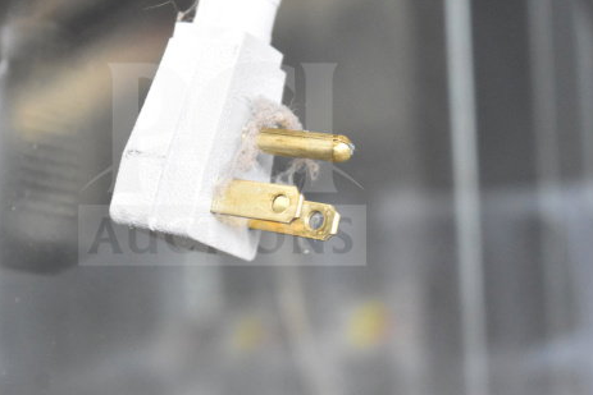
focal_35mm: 109
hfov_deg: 18.8
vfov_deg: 12.6
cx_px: 222
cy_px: 164
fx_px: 1790
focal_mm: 55
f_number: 5.6
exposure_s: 1/125
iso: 6400
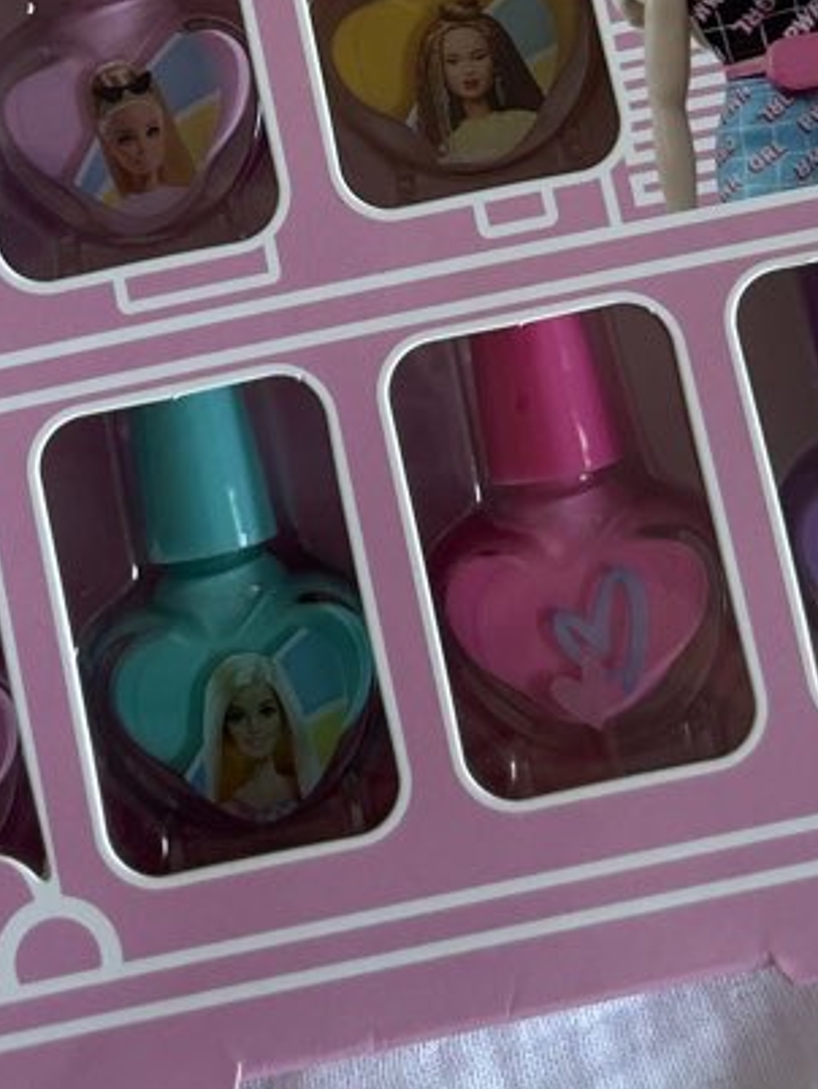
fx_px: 2644
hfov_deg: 17.6
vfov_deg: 21.9
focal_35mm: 84
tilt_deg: -78.9
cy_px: -127
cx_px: 297
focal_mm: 5.7
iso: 125
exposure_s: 1/50
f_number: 1.5
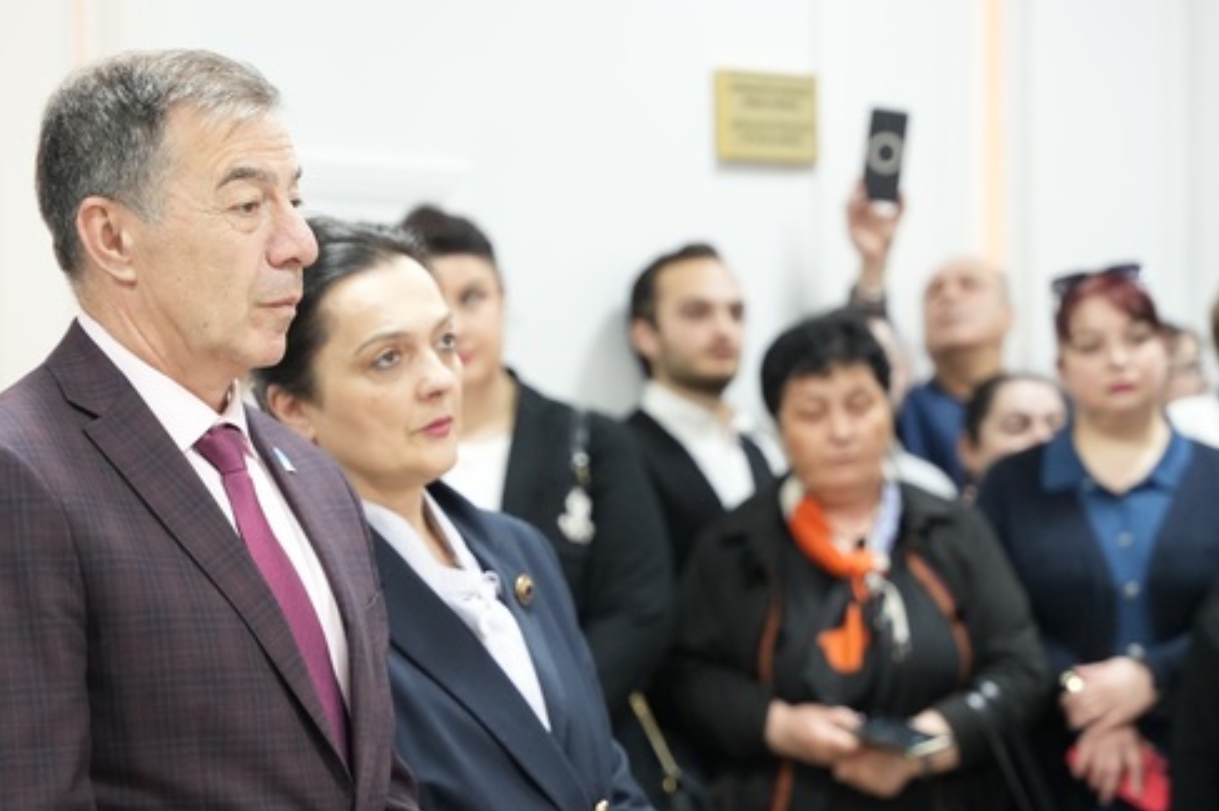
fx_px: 3891
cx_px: 658
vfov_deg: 11.9
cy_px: 612
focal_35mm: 115
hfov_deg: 17.8
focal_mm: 70
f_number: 2.8
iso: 3200
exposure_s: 1/100
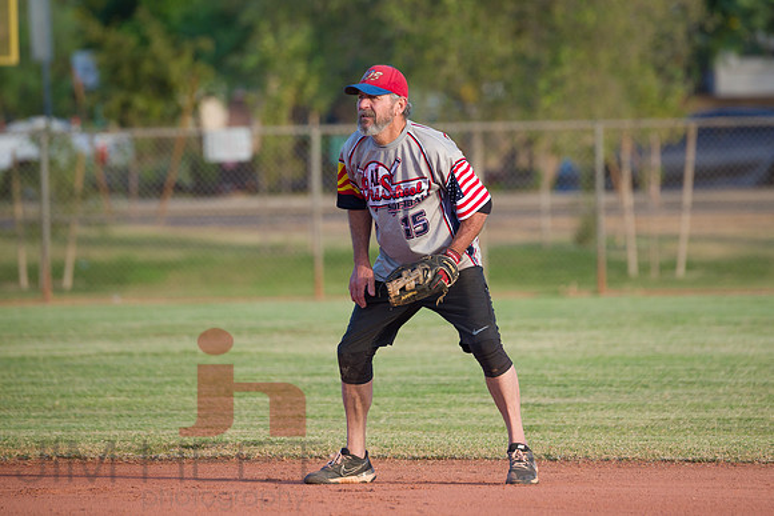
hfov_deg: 4.3
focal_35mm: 477
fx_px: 10262
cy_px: 245
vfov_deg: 2.9
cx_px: 435
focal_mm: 400
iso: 640
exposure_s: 1/800
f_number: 6.3
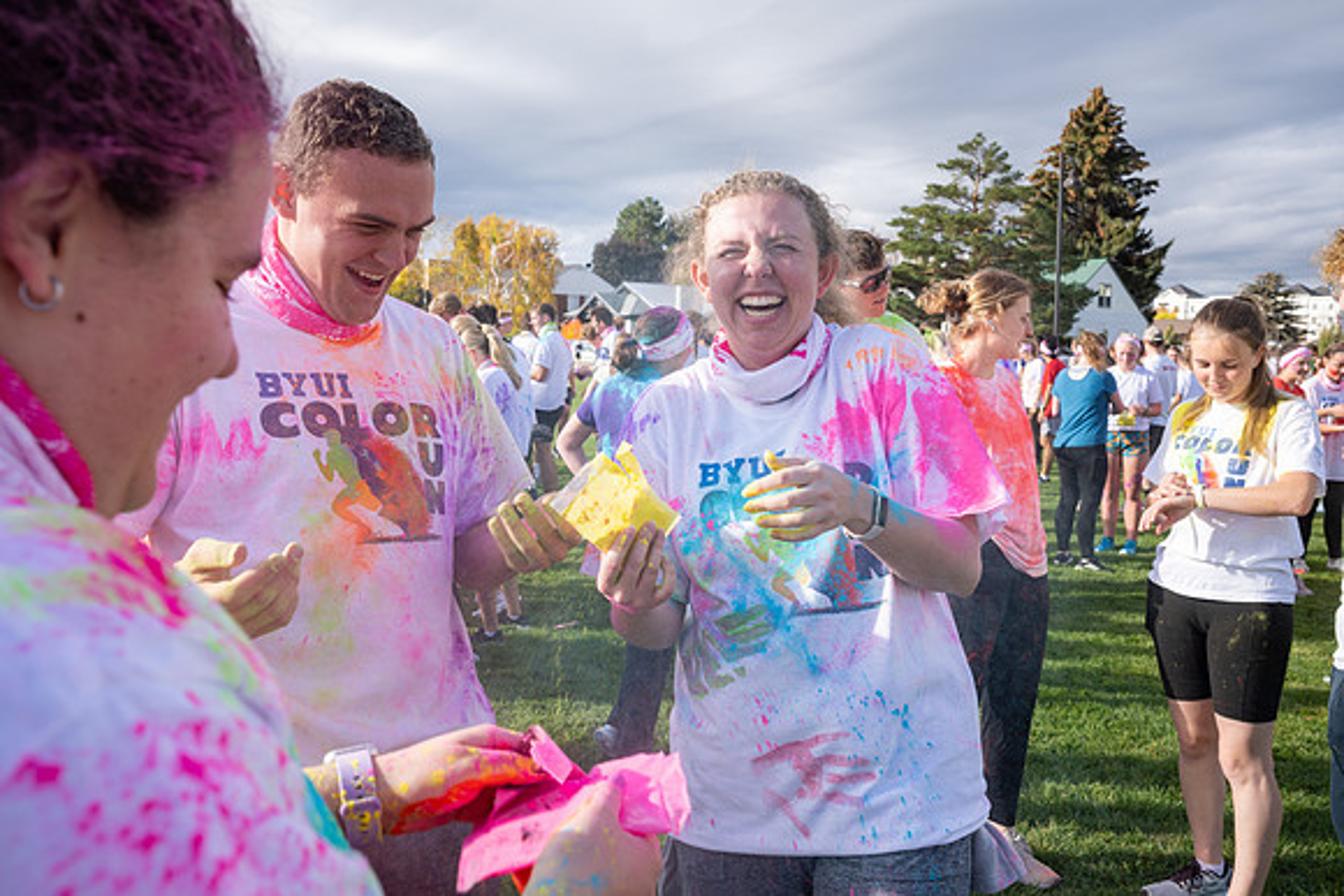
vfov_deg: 43.6
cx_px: 672
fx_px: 1120
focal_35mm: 30
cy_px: 448
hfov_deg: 61.9
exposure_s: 1/160
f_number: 8
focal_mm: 30
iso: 100
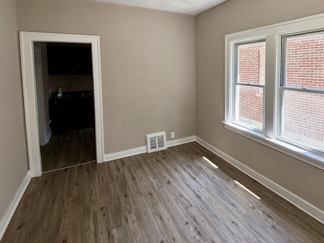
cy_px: 82
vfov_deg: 62.0
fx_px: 197
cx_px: 196
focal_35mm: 21
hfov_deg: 78.0
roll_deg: +1.2
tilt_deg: -4.7
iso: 160
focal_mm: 2.22
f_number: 2.2
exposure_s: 1/121
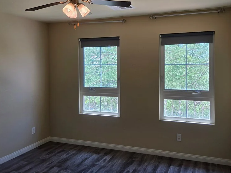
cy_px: 73
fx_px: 214
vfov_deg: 44.0
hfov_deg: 56.6
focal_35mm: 32
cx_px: 132
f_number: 1.8
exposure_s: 1/120
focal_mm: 5.4
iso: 50
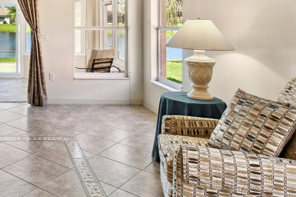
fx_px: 304
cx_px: 11
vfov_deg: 34.1
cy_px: 23
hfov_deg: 45.3
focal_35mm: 37
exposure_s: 1/20
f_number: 7.1
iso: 100
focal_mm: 10
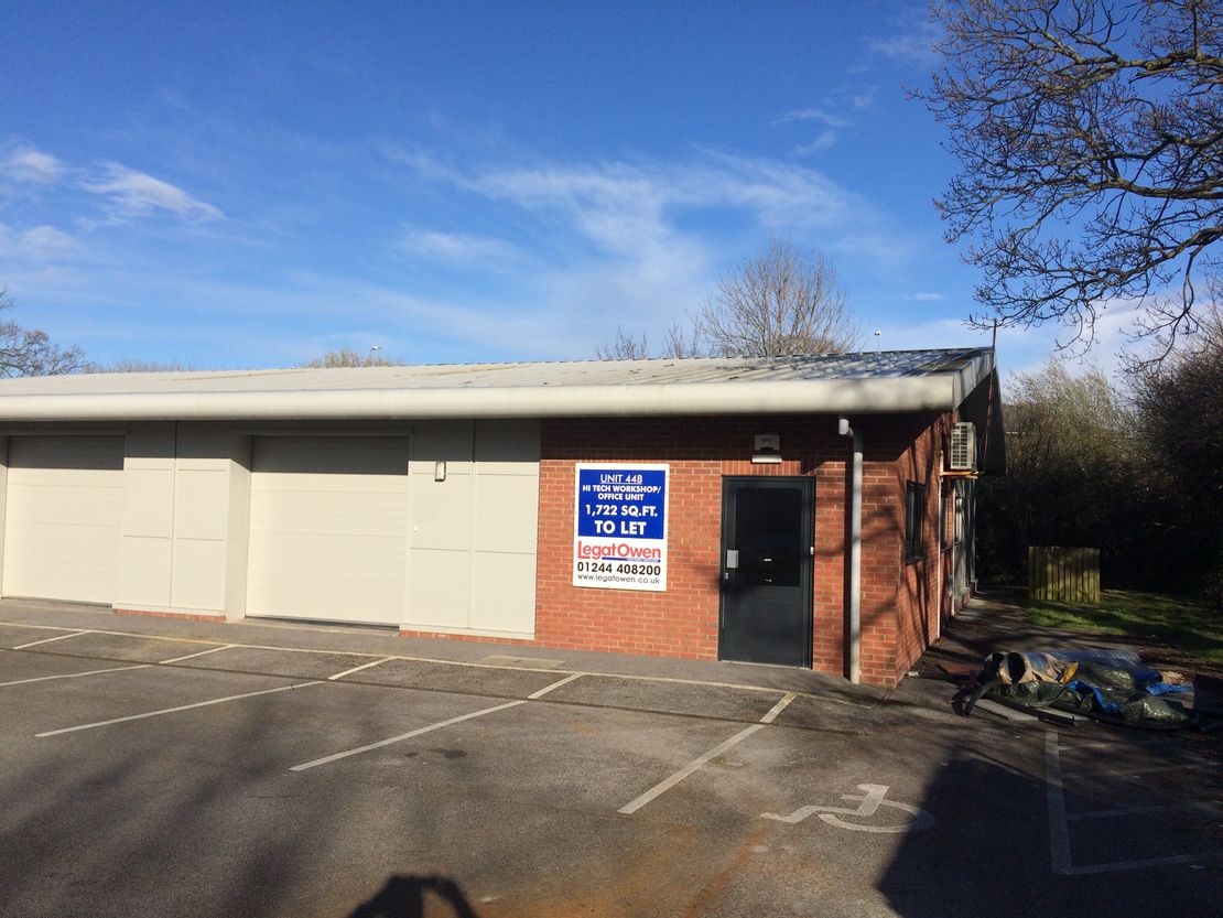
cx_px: 612
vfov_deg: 48.2
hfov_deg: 61.6
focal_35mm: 29
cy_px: 459
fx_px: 1025
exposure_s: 1/2933
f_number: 2.2
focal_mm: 4.15
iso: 32
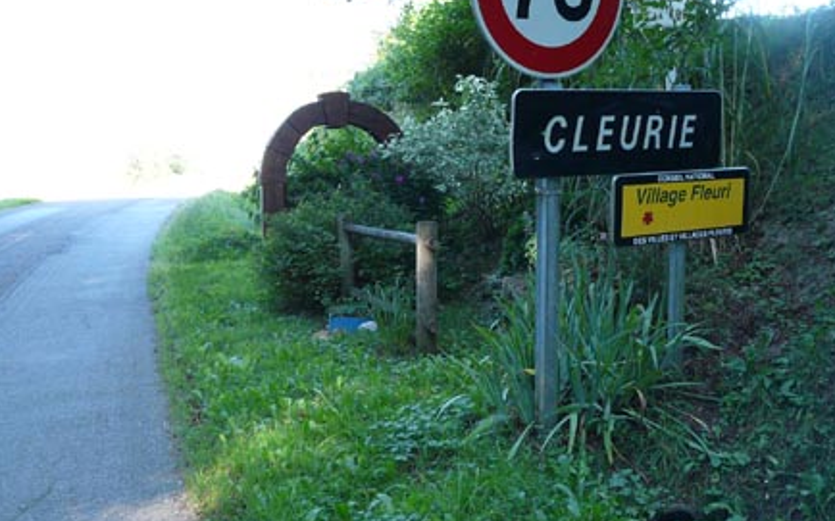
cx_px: 500
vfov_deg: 31.2
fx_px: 933
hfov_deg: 47.9
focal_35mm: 41
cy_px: 223
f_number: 2.8
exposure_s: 1/80
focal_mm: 4.6
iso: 200
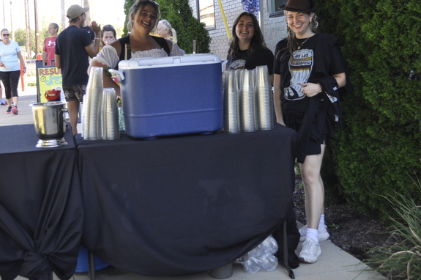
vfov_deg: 22.1
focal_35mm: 61
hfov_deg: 32.9
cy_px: 92
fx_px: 713
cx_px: 204
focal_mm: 26
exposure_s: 1/320
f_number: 4.2
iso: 400
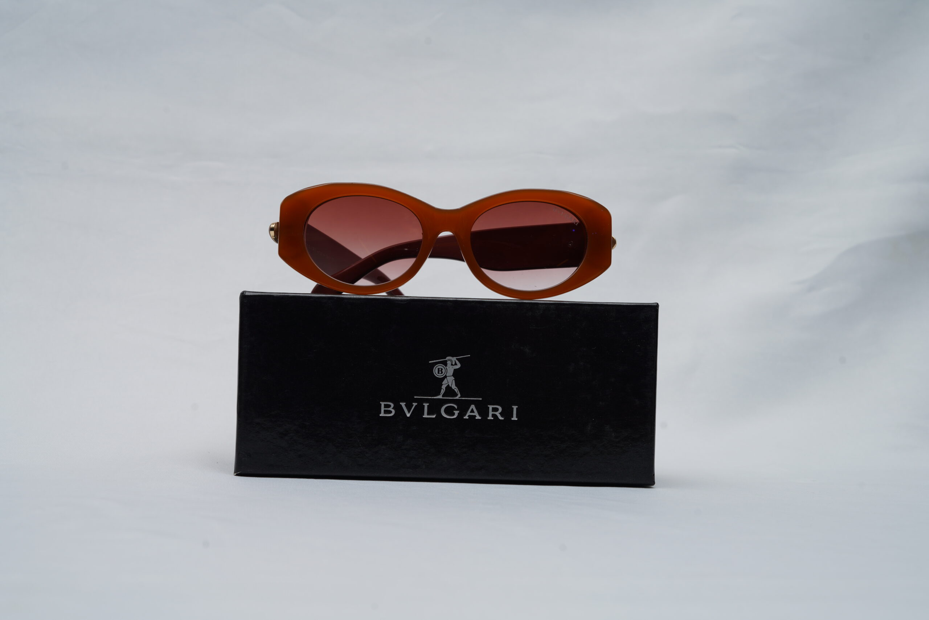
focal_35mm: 50
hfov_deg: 39.6
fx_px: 1290
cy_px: 310
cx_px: 464
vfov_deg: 27.0
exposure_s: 1/160
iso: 100
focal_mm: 50
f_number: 9
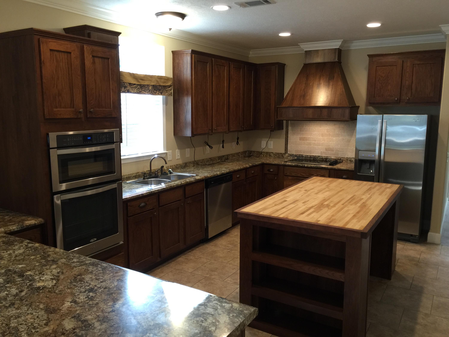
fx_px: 376
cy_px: 168
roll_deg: +0.1
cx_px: 224
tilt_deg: -9.5
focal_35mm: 29
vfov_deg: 48.2
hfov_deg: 61.7
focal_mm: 4.15
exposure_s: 1/15
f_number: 2.2
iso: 50
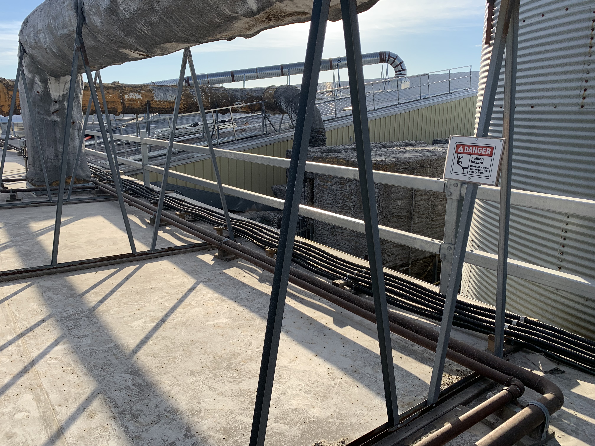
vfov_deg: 53.1
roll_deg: +1.1
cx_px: 298
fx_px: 447
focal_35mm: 26
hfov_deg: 67.3
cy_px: 223
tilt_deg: -14.4
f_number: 1.8
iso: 25
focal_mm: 4.25
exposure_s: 1/1250
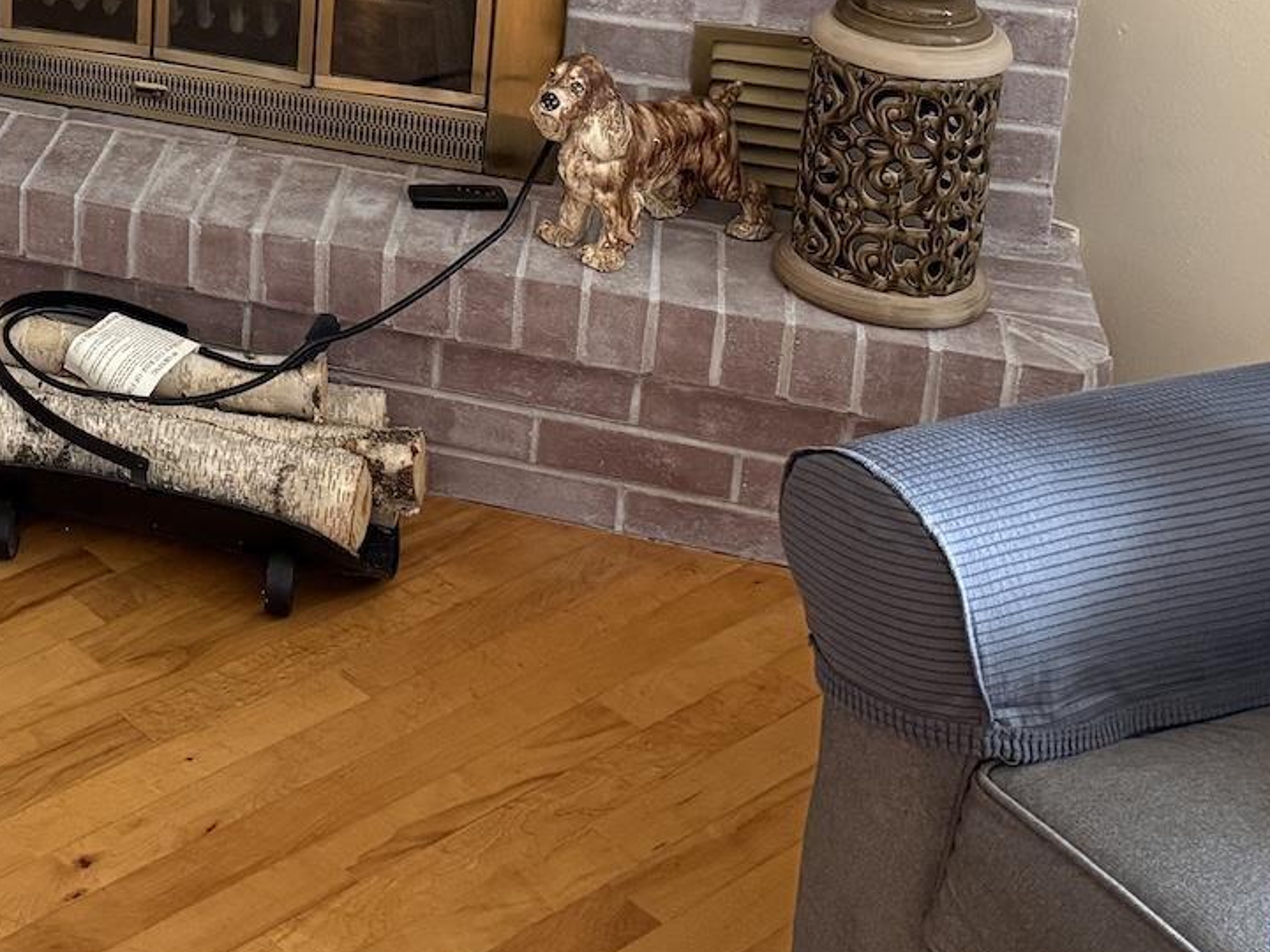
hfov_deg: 26.1
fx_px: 2348
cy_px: -293
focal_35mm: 64
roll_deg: +1.1
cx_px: -349
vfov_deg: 20.8
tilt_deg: -14.7
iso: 500
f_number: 1.78
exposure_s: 1/60
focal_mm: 6.76
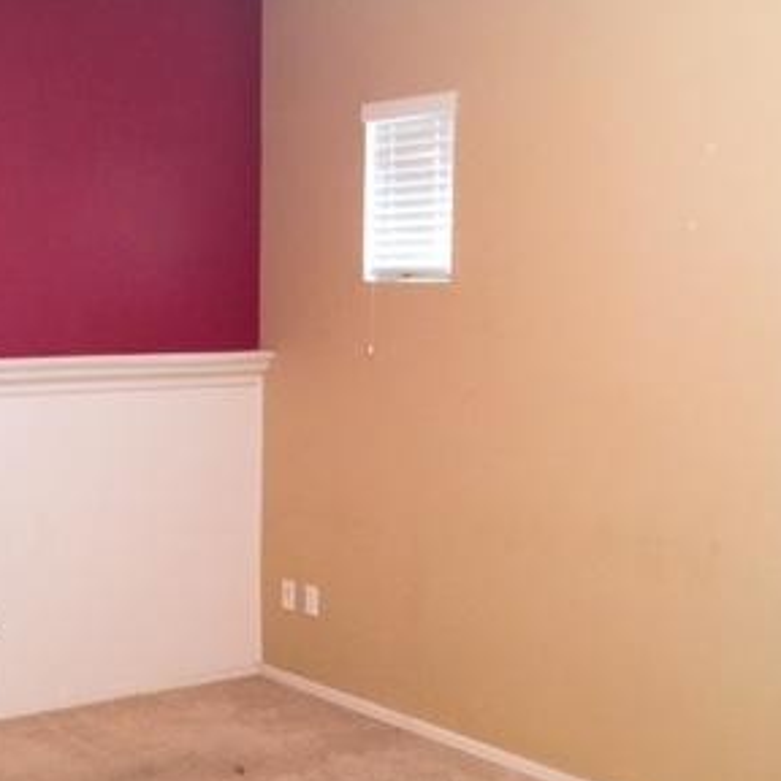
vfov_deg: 29.9
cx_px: 157
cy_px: 513
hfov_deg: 29.4
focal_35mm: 57
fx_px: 1455
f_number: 2.2
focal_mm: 4.15
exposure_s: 1/4
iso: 80
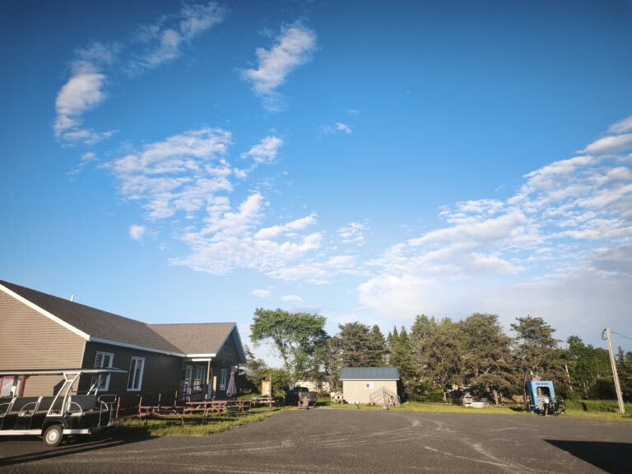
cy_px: 237
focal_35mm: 23
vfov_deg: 58.9
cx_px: 316
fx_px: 420
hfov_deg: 73.9
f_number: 1.62
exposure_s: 1/1155
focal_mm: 6.45
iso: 50
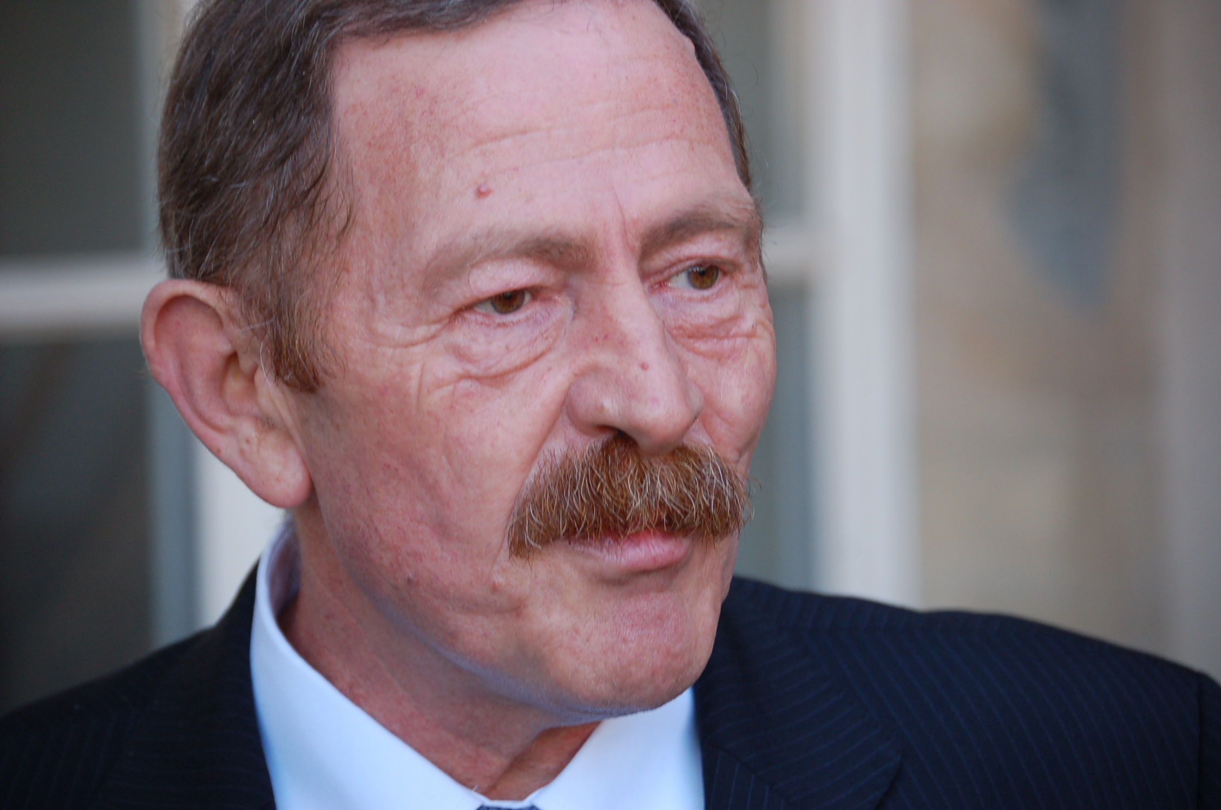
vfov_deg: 11.4
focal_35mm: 120
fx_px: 4063
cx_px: 610
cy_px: 405
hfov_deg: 17.1
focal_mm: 80
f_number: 4.5
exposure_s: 1/200
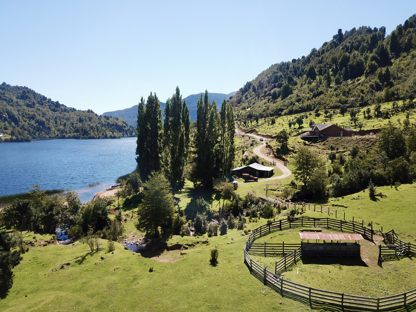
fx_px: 312
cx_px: 208
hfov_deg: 67.3
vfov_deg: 53.1
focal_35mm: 26
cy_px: 156
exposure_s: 1/800
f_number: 2.2
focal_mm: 4.73
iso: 100
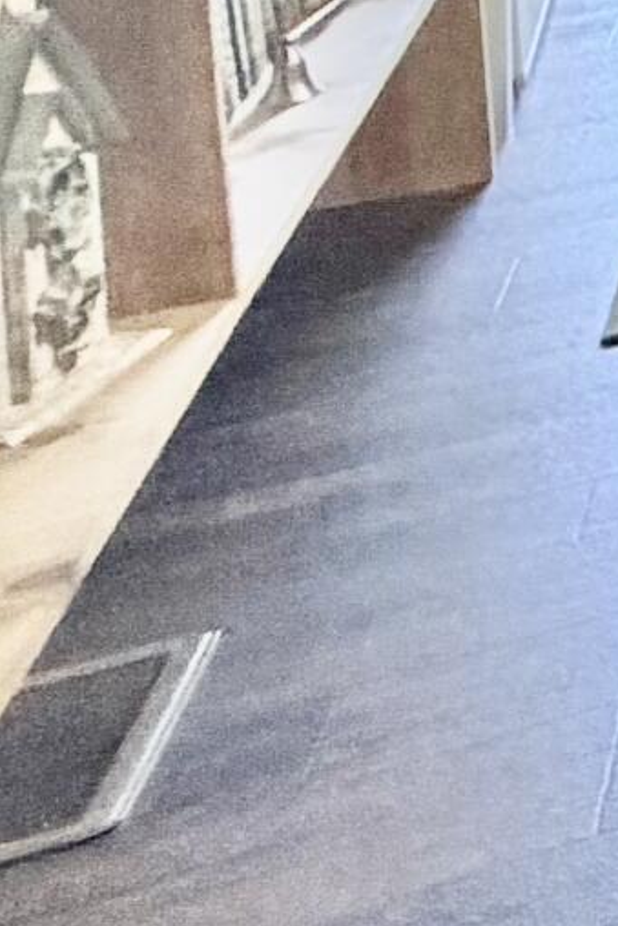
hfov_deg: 7.3
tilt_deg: -6.9
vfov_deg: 19.9
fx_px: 2213
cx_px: 2733
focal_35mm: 86
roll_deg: -2.1
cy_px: -521
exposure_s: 1/60
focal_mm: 2.22
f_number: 2.2
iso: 500
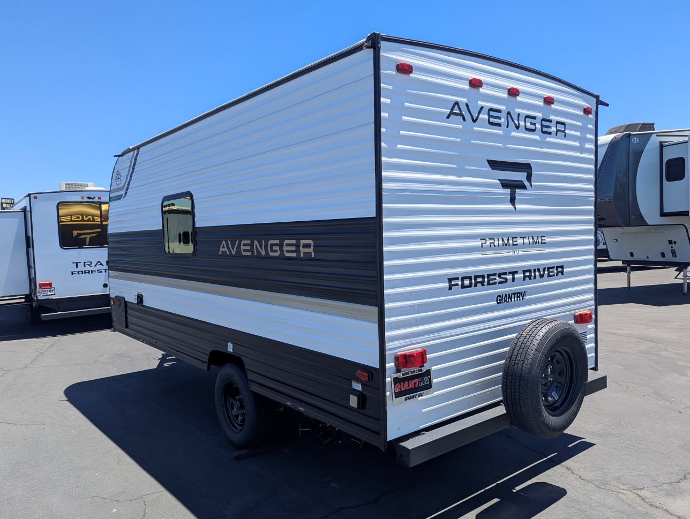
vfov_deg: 53.1
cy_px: 271
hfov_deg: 67.2
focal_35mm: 26
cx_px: 333
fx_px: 519
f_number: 1.85
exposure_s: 1/1316
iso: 44
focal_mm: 6.81
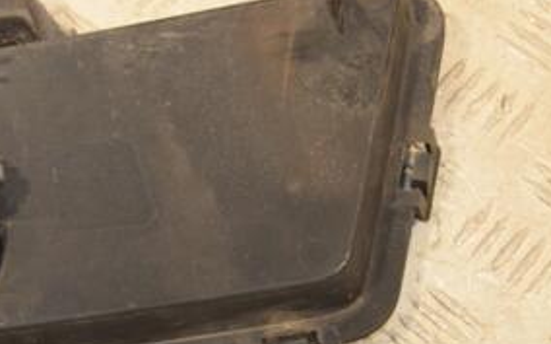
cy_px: 214
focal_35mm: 110
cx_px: 8
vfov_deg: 11.9
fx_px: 1651
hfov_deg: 18.5
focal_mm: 34
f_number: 5
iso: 800
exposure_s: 1/160
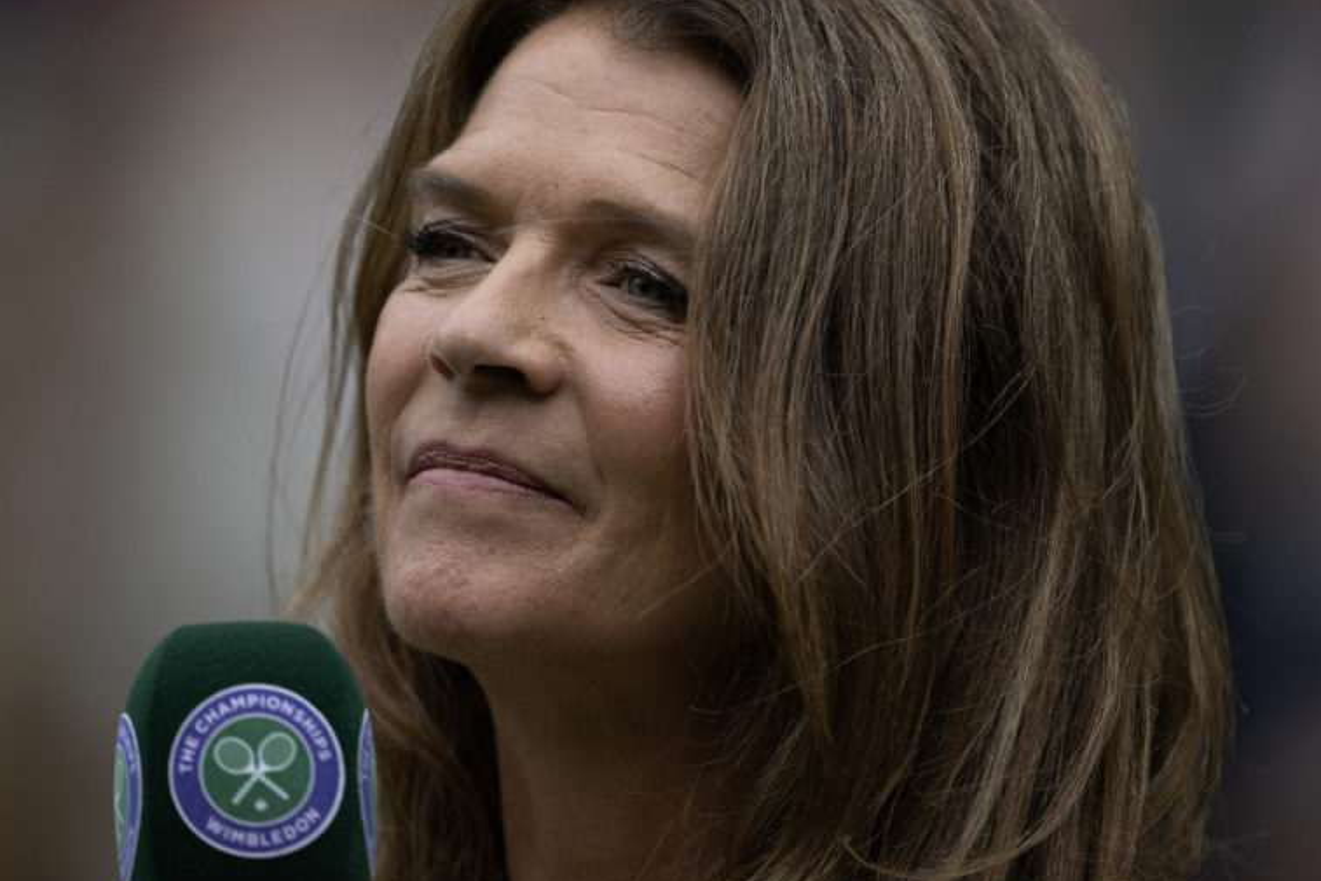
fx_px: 29800
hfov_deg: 2.5
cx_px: 544
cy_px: 411
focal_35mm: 812
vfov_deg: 1.7
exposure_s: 1/1600
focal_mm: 600
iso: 400
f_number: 4
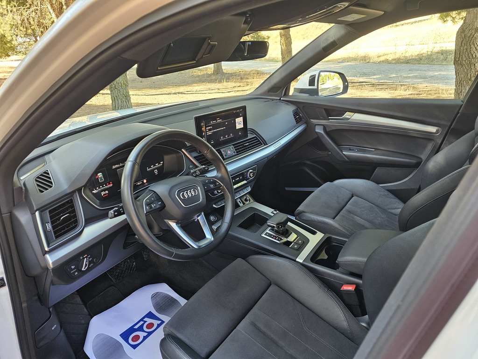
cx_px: 239
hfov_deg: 73.9
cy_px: 180
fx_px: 318
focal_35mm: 23
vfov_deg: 58.9
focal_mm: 6.3
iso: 200
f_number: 1.7
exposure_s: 1/120
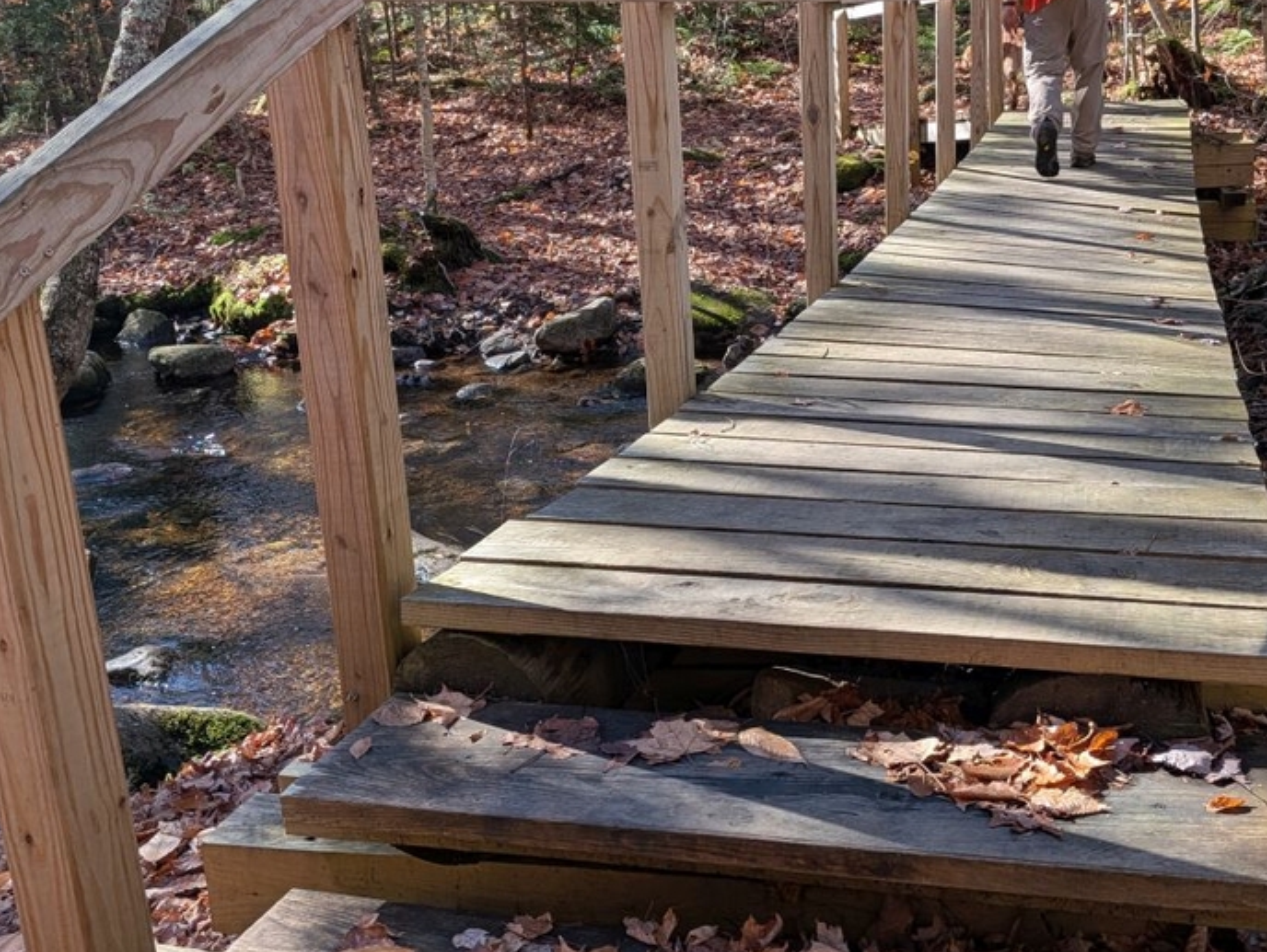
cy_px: 381
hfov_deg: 48.5
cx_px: 797
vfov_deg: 37.6
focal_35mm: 38
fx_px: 1392
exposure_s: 1/305
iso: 29
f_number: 1.7
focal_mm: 4.53
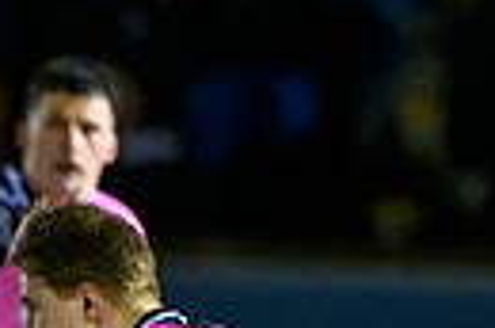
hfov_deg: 0.8
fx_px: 35800
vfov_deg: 0.5
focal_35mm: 2610
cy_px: 467
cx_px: -719
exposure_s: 1/1600
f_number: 2.8
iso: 10000
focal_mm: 400
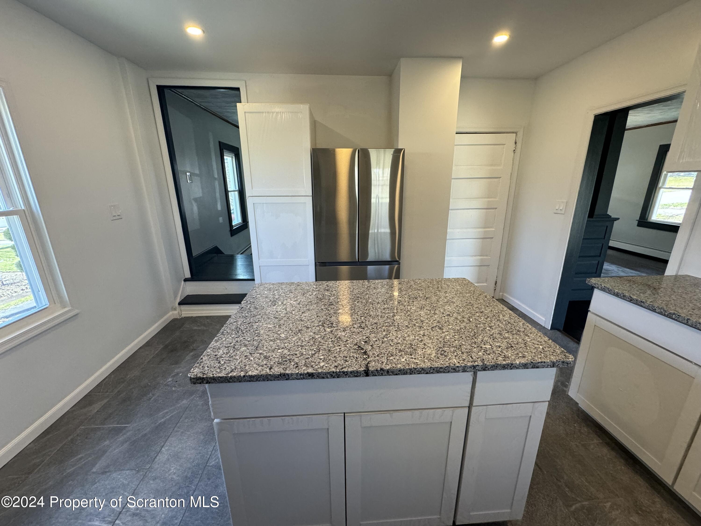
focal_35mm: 14
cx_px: 350
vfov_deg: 85.7
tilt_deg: -16.1
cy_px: 263
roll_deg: +0.2
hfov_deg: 102.1
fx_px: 284
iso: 250
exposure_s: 1/120
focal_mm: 2.22
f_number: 2.2
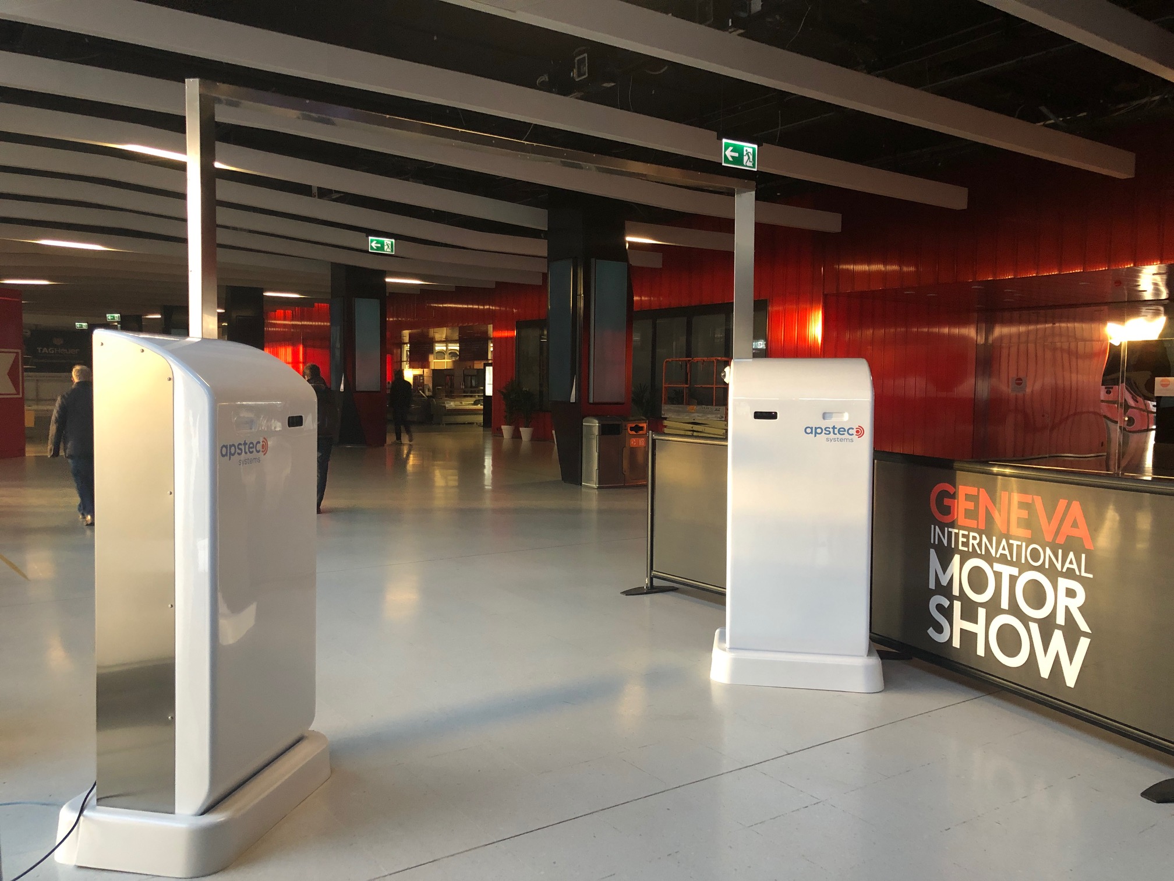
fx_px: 950
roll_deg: -0.4
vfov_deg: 49.7
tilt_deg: -3.1
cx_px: 587
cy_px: 440
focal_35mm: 28
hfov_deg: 63.4
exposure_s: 1/11
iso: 100
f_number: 1.8
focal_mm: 4
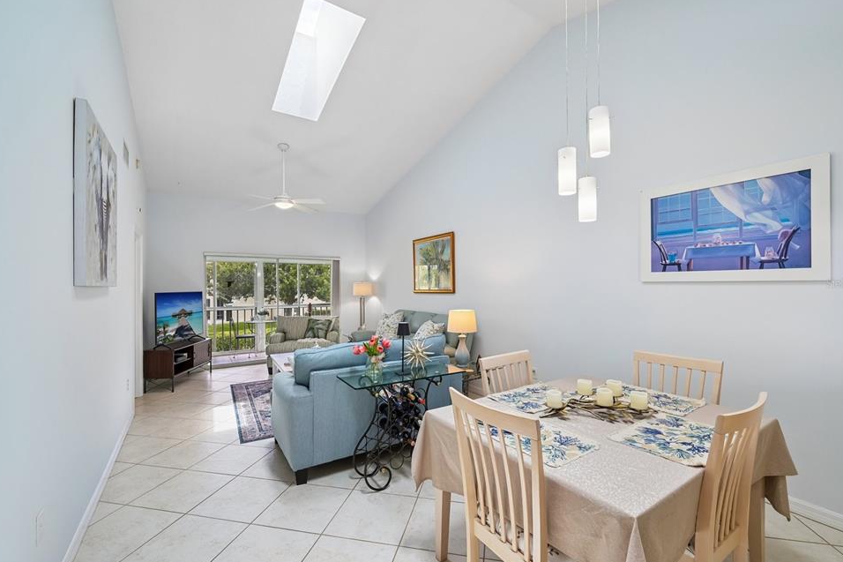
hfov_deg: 100.4
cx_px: 425
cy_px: 283
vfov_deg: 77.3
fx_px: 351
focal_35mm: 15
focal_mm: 14
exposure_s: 1/60
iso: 400
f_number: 8
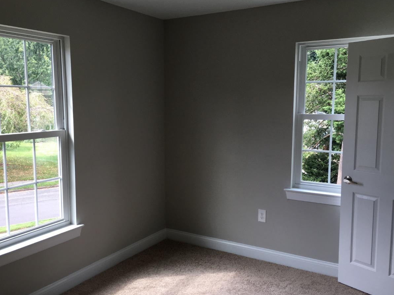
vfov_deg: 40.7
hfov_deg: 52.6
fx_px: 398
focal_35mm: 35
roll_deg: -0.4
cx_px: 180
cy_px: 153
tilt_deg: -6.4
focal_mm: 4.15
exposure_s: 1/120
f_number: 2.2
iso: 40
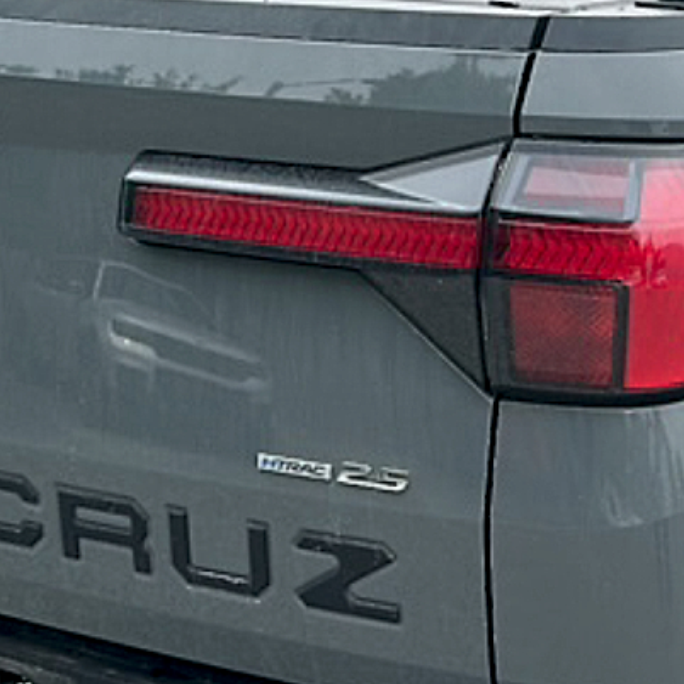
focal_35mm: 88
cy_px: 313
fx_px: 1967
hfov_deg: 19.3
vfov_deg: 19.7
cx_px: 623
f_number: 1.78
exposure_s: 1/1919
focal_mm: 6.86
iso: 80
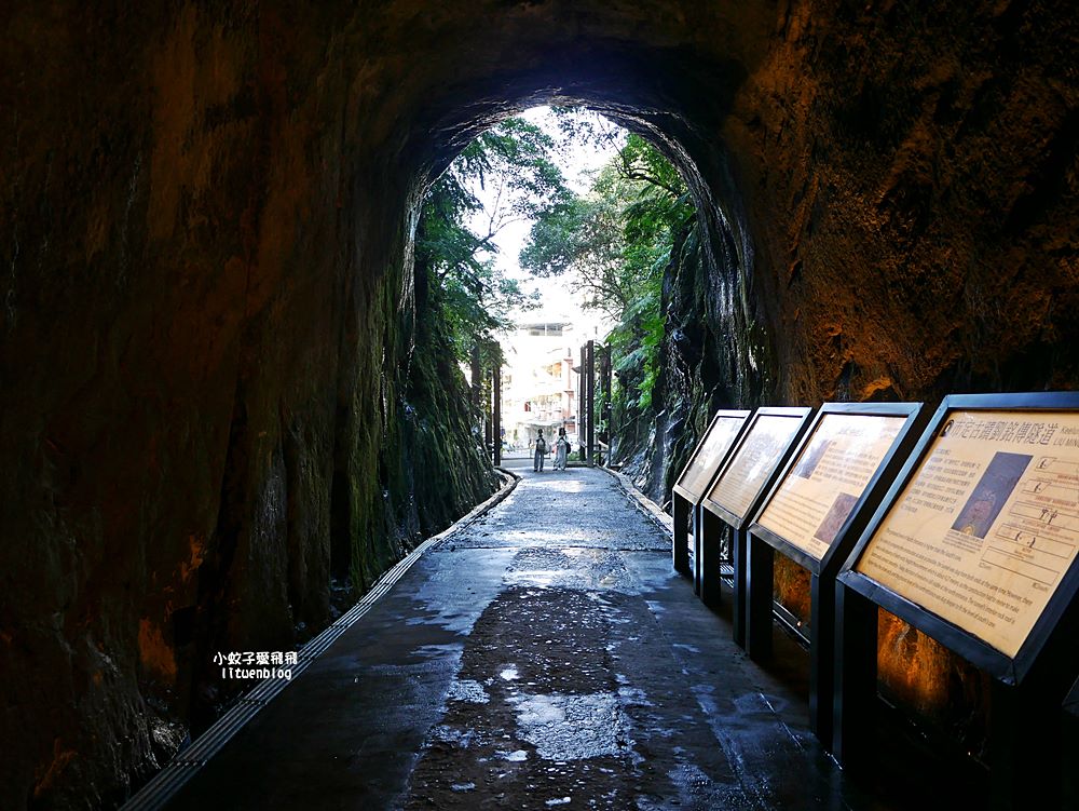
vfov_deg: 49.8
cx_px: 540
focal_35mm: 28
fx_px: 873
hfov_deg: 63.4
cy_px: 406
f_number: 2.5
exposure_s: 1/80
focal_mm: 14
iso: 200
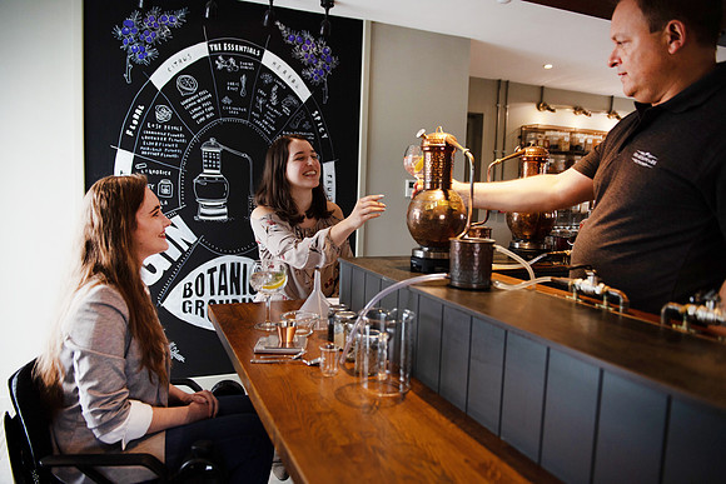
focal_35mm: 27
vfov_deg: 48.0
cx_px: 363
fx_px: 545
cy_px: 242
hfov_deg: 67.4
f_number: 2.8
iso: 400
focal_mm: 27
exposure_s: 1/250
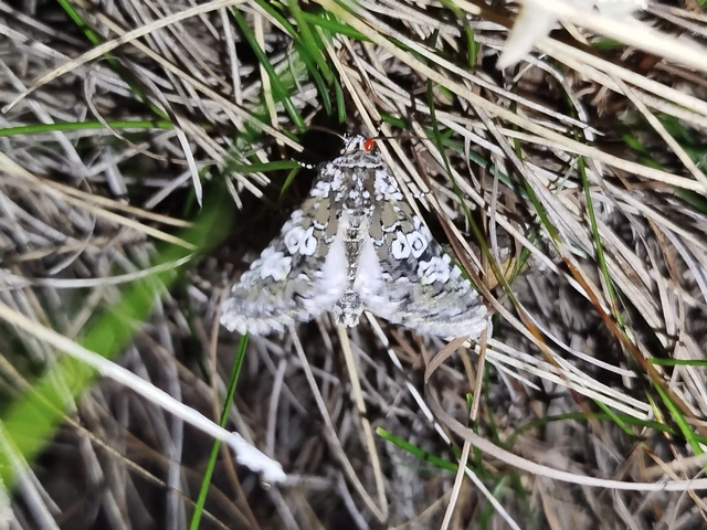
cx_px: 354
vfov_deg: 27.5
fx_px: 1082
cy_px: 265
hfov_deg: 36.2
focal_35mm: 53
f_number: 1.7
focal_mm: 5.31
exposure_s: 1/33
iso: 125
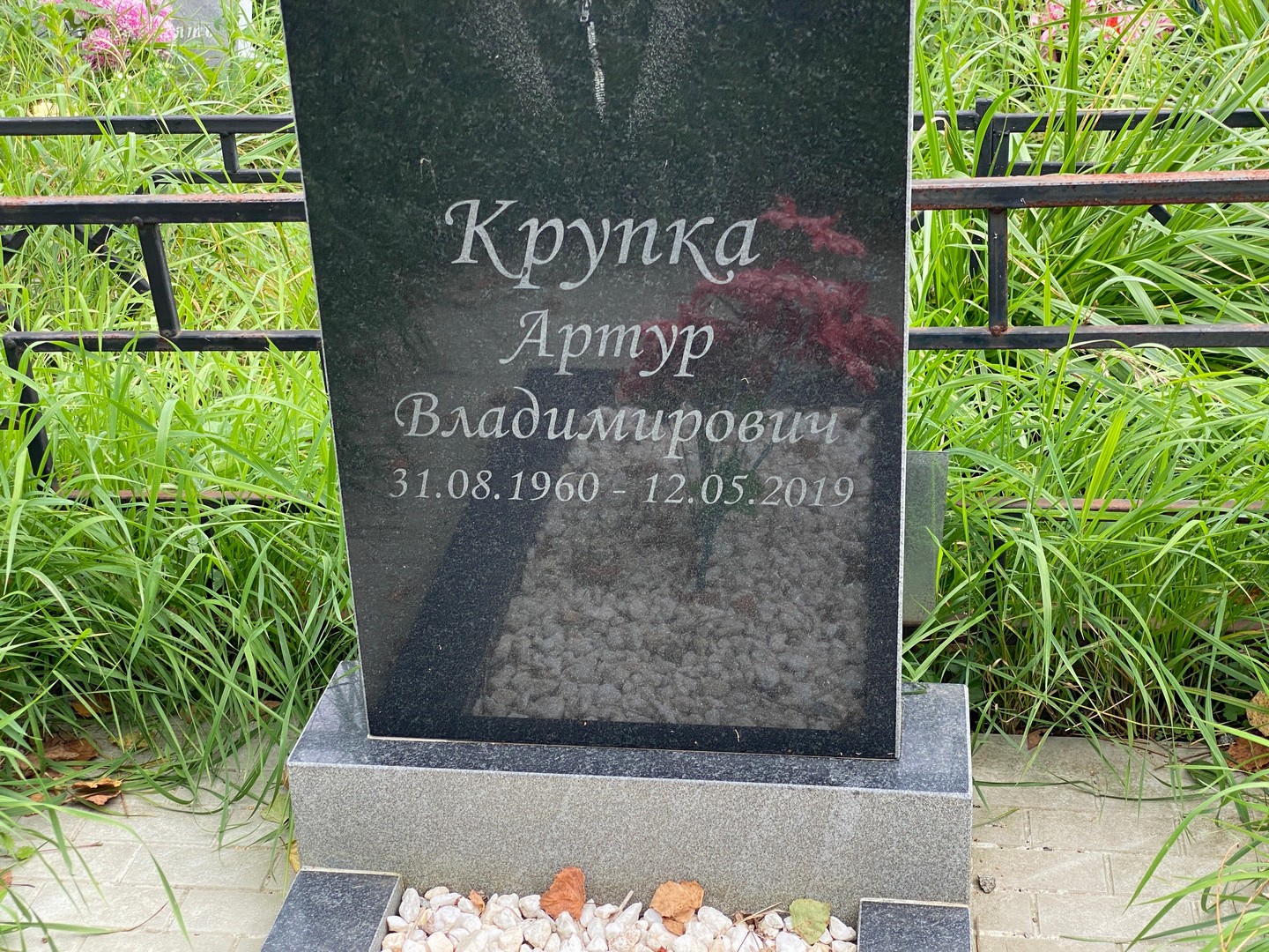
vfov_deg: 28.0
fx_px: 1906
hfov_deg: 36.8
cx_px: 634
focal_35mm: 52
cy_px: 476
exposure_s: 1/276
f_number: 2
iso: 20
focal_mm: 6
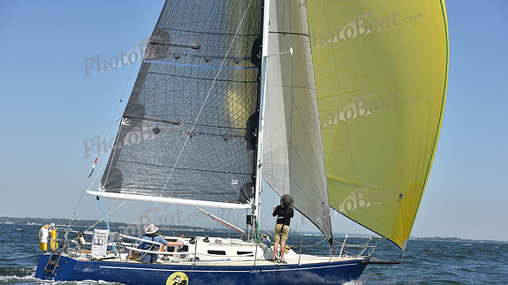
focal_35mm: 74
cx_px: 254
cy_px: 168
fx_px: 996
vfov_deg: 16.3
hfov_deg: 28.6
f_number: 7.1
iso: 250
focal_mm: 70
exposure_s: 1/1250
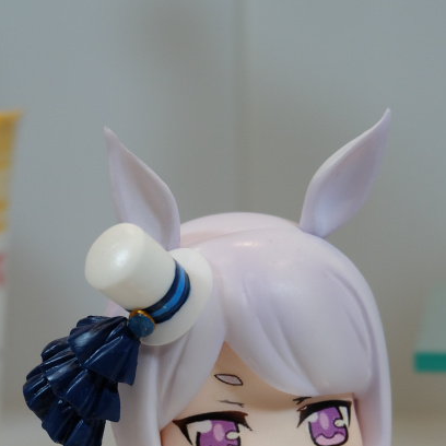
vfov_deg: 17.1
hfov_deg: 17.4
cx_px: 271
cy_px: 427
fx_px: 1458
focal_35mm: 100
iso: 1250
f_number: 5.3
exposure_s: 1/125
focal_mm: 40.2
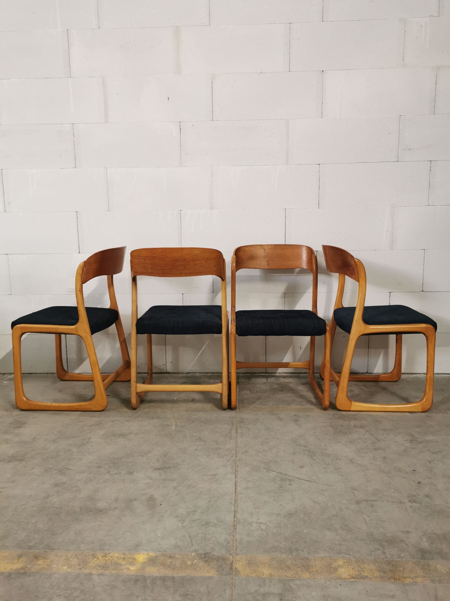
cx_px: 225
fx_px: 468
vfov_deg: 65.3
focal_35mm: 27
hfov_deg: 51.4
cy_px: 300
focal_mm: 5.58
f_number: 1.8
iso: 320
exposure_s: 1/50
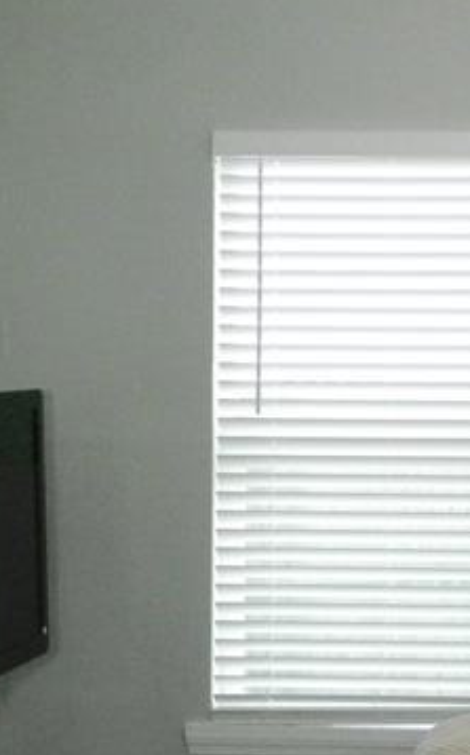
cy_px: 422
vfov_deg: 24.4
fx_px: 1746
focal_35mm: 85
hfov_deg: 14.9
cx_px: 552
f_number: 3.5
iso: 200
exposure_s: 1/26
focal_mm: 5
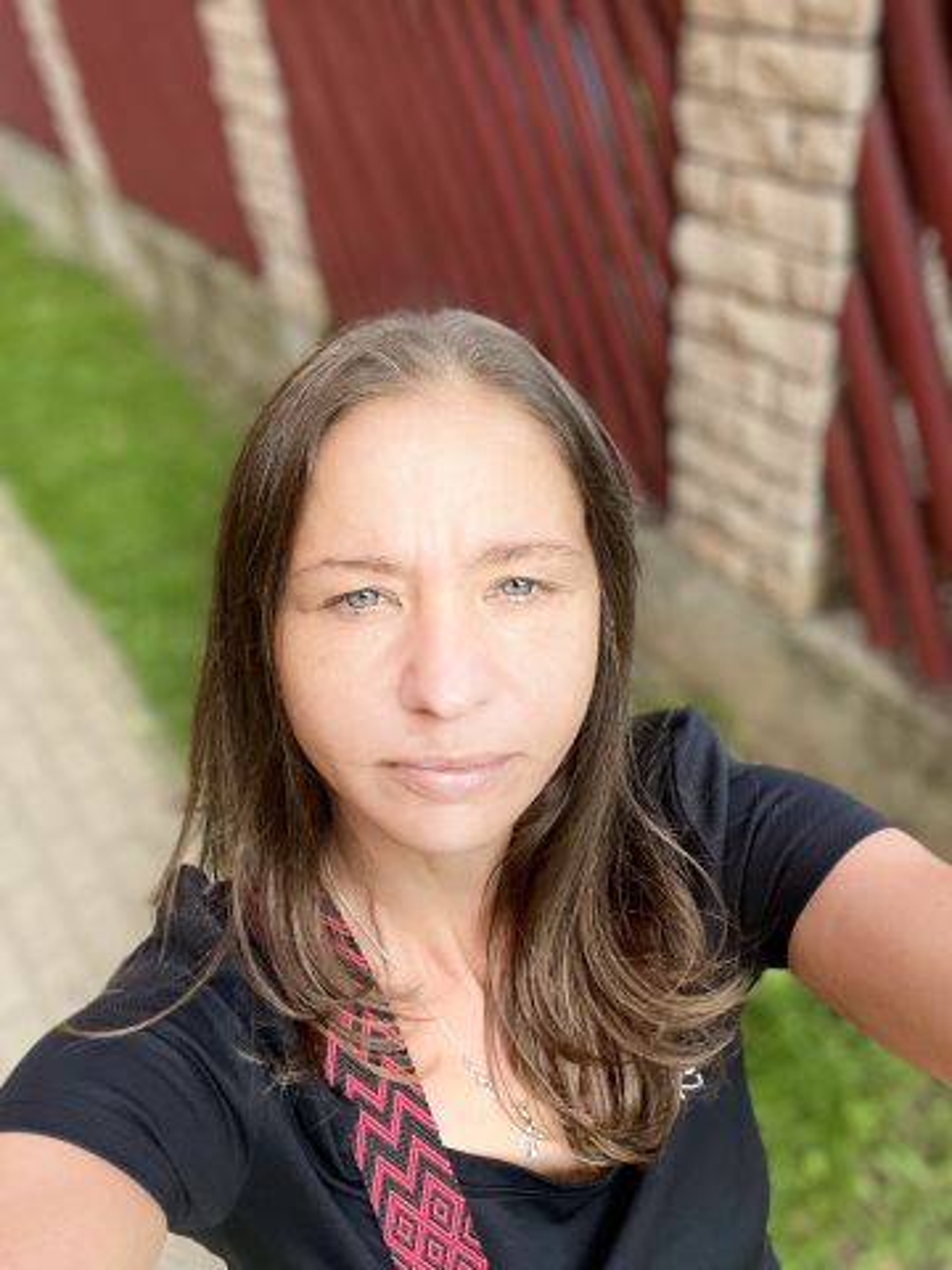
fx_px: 1100
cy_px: 635
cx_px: 476
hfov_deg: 46.8
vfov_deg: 60.0
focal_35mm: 30
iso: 32
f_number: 2.2
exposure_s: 1/266
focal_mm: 2.71
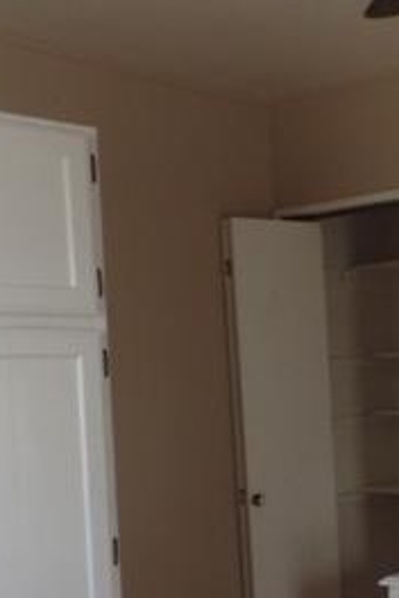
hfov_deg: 21.6
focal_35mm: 58
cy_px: 435
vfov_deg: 33.9
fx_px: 964
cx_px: 483
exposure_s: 1/30
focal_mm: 4.1
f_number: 2.8
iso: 240
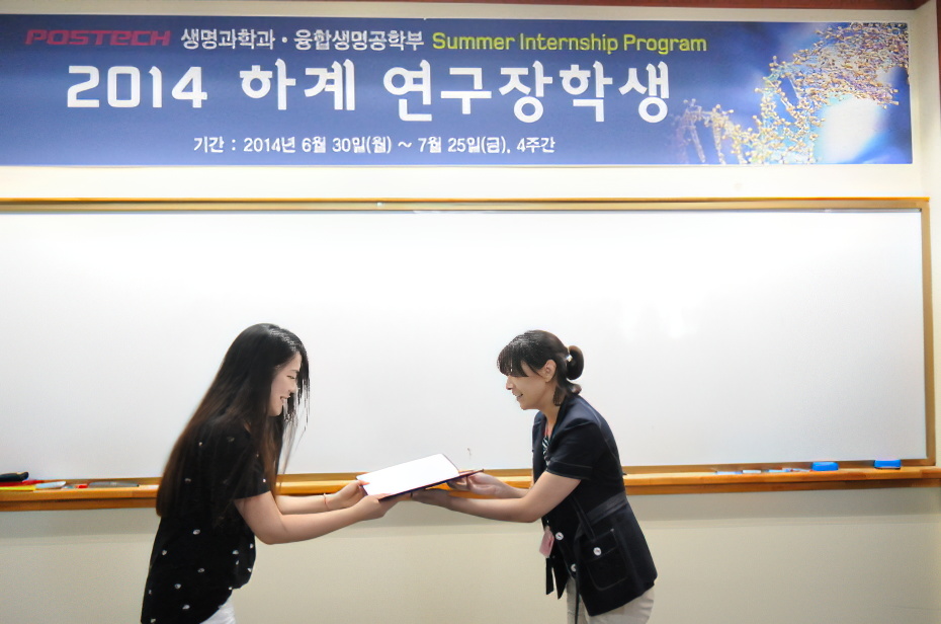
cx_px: 470
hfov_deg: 57.3
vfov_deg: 39.8
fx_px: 861
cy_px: 312
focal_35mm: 33
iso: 3200
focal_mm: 22
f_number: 2.8
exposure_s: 1/320
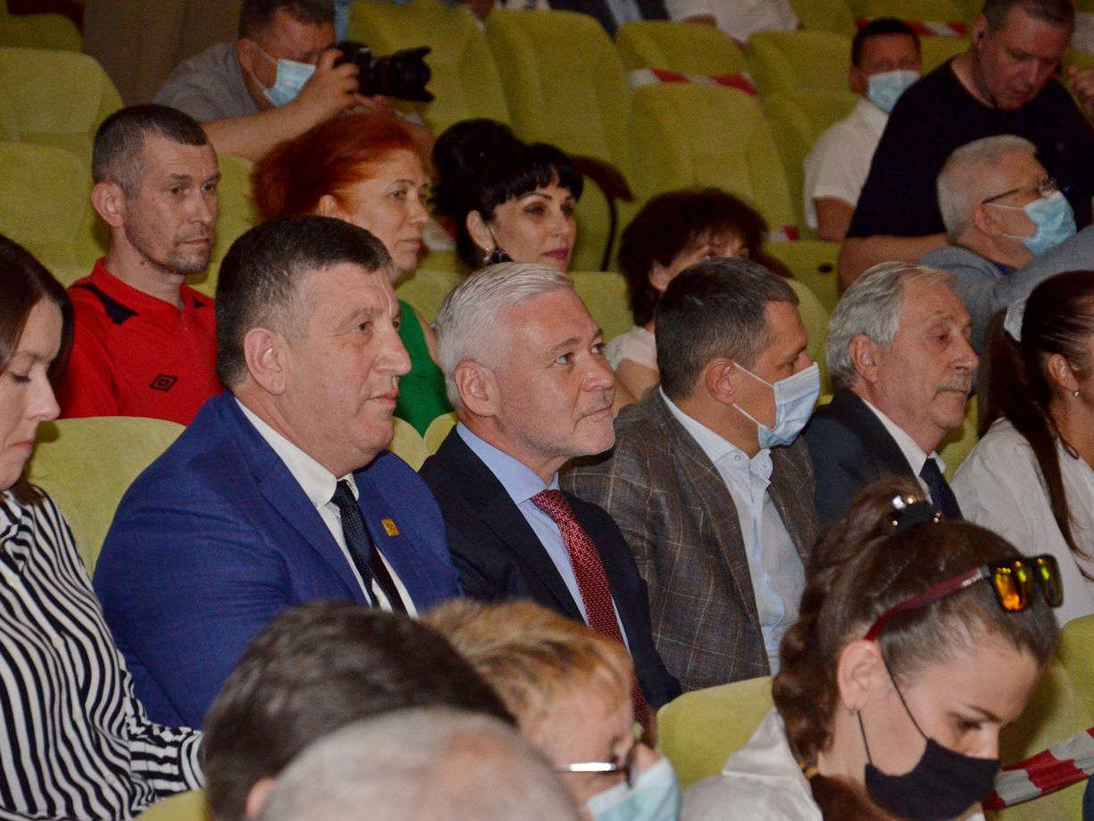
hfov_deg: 13.3
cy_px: 412
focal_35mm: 148
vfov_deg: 10.0
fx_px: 4678
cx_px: 561
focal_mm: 90
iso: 1600
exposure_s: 1/200
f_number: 5.6
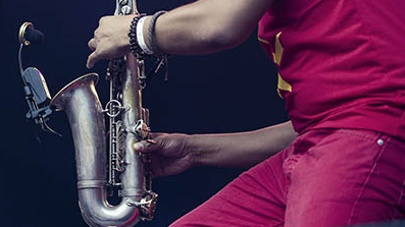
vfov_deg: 9.1
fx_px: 1428
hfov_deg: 16.0
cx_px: 87
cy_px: 4
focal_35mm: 133
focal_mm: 70
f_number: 2.8
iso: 800
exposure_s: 1/500
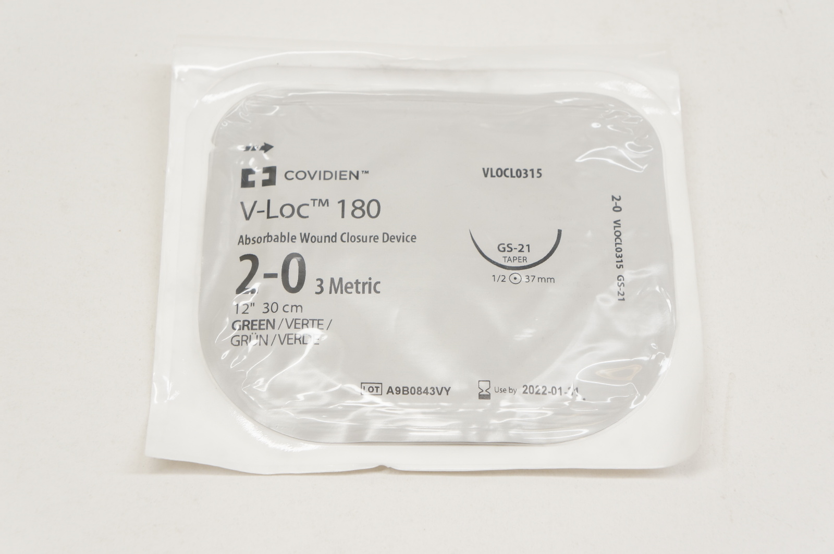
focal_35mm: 58
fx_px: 1354
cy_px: 277
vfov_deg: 23.1
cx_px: 417
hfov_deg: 34.2
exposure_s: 1/80
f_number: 6.3
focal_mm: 39
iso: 400
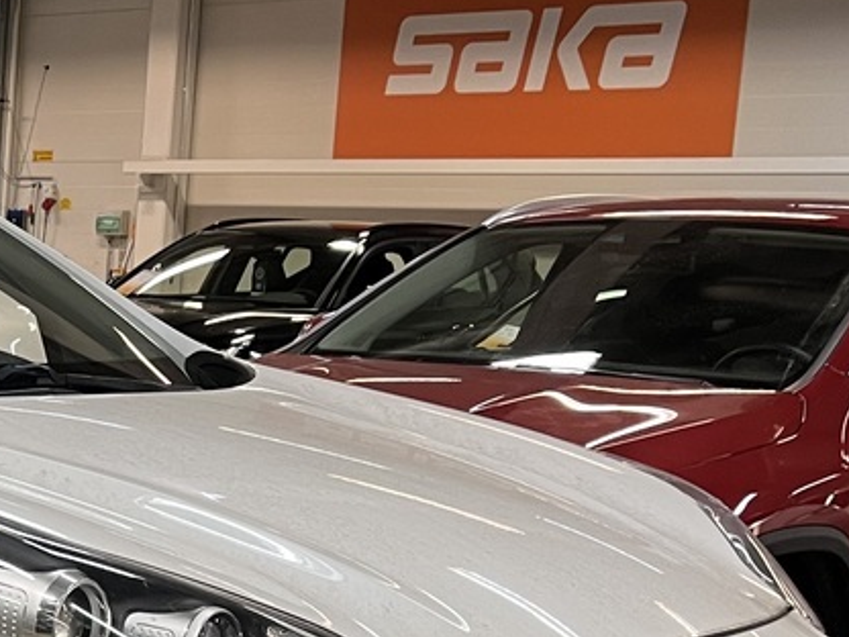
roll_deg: -2.6
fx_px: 2207
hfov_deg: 20.0
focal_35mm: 90
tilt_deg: -9.1
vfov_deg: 16.2
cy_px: 566
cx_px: -255
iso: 80
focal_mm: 5.1
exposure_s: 1/50
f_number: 1.6
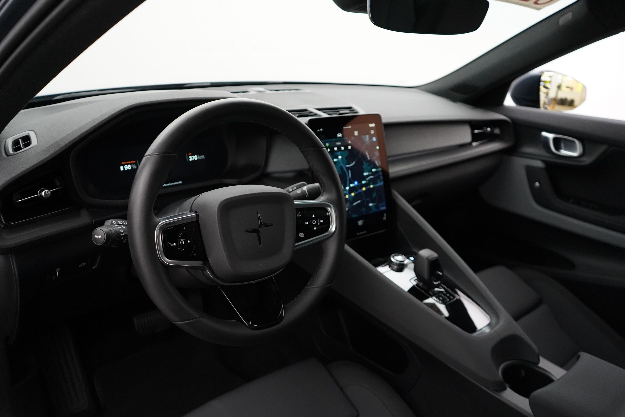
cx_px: 312
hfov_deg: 65.5
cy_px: 208
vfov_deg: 46.4
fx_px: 486
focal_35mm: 28
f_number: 3.5
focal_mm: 28
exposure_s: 1/160
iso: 8000
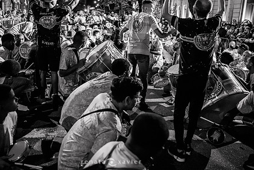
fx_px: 226
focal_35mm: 32
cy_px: 59
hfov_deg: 58.5
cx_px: 110
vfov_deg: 40.7
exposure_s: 1/200
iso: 2000
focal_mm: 24
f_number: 2
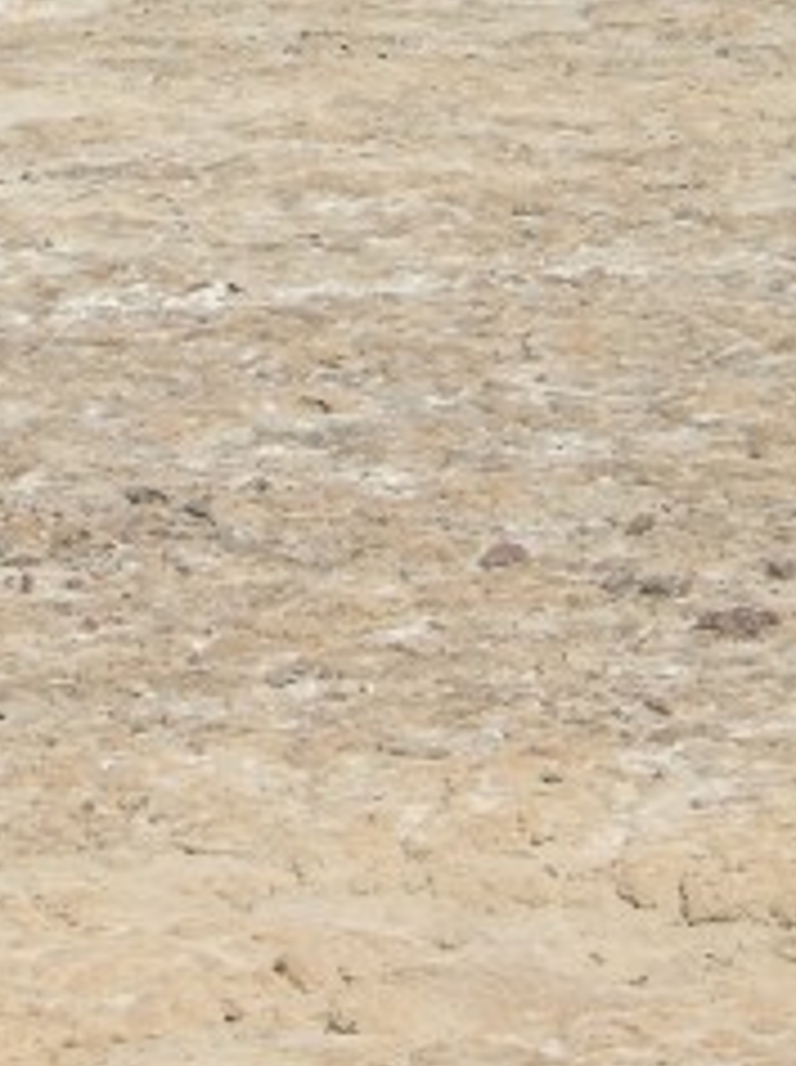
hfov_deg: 4.2
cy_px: -148
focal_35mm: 357
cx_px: 396
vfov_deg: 5.5
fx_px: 10975
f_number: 5.2
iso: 50
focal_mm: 27.3
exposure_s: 1/273
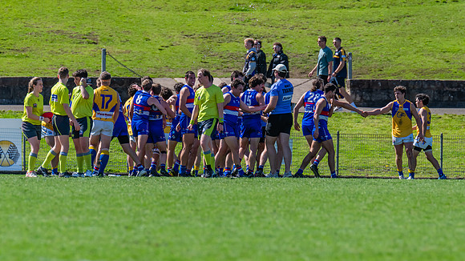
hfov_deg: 3.9
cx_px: 177
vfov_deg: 2.2
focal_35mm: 547
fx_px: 6747
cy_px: 145
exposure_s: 1/2000
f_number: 6.3
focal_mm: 420
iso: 800
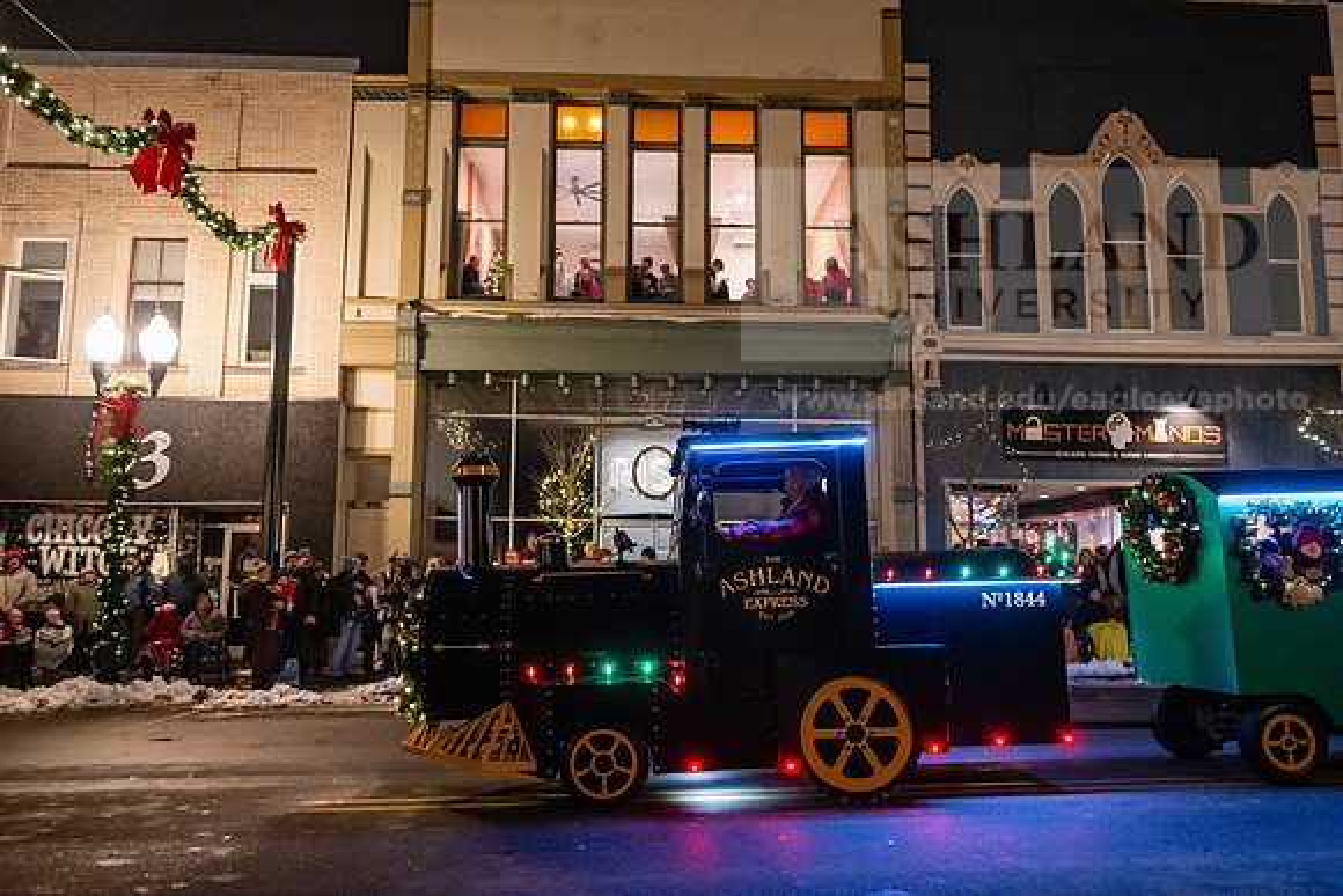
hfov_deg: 65.5
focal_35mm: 28
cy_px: 448
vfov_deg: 46.4
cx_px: 672
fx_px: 1045
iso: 5000
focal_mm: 28
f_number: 3.2
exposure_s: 1/200
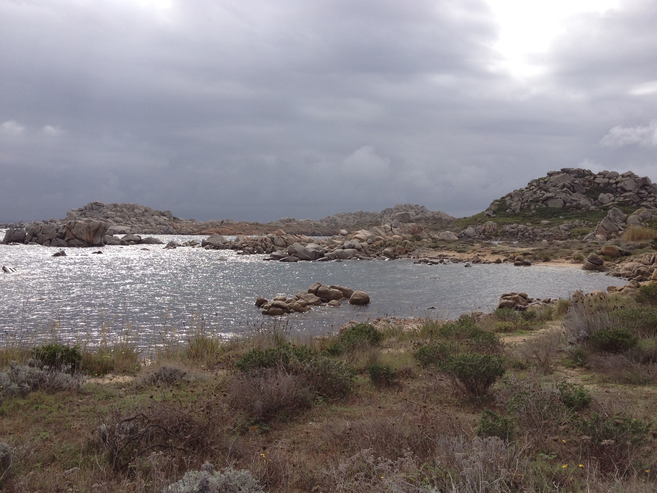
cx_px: 328
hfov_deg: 52.6
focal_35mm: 35
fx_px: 664
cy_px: 246
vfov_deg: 40.7
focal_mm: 4.28
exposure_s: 1/1453
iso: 64
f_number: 2.4
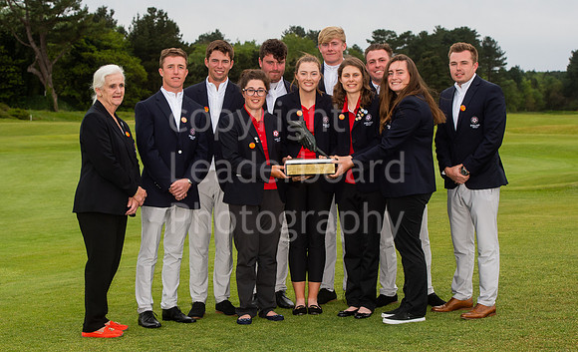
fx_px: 1213
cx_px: 283
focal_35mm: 78
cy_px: 164
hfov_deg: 26.8
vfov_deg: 16.5
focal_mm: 70
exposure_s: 1/250
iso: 500
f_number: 8
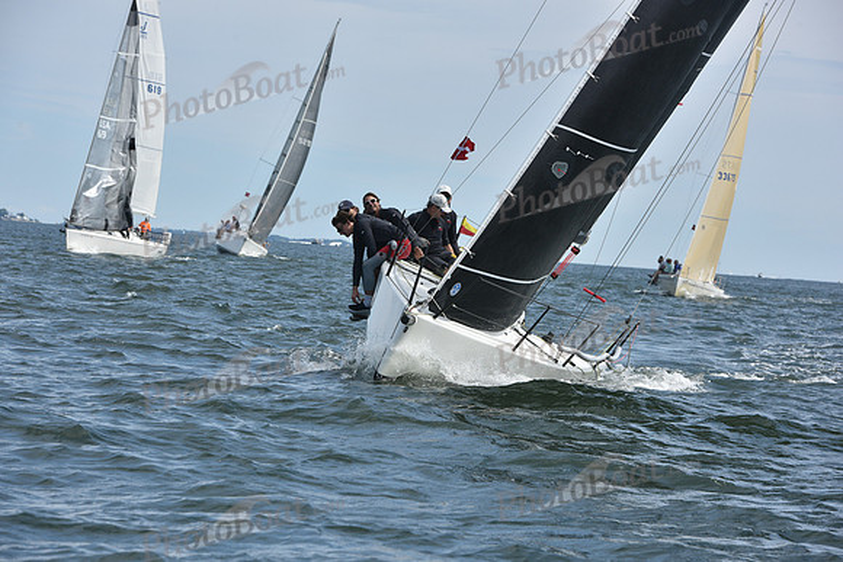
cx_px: 422
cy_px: 281
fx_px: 3747
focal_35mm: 160
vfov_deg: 8.6
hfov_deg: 12.8
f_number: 10
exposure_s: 1/1000
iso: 320
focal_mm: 160
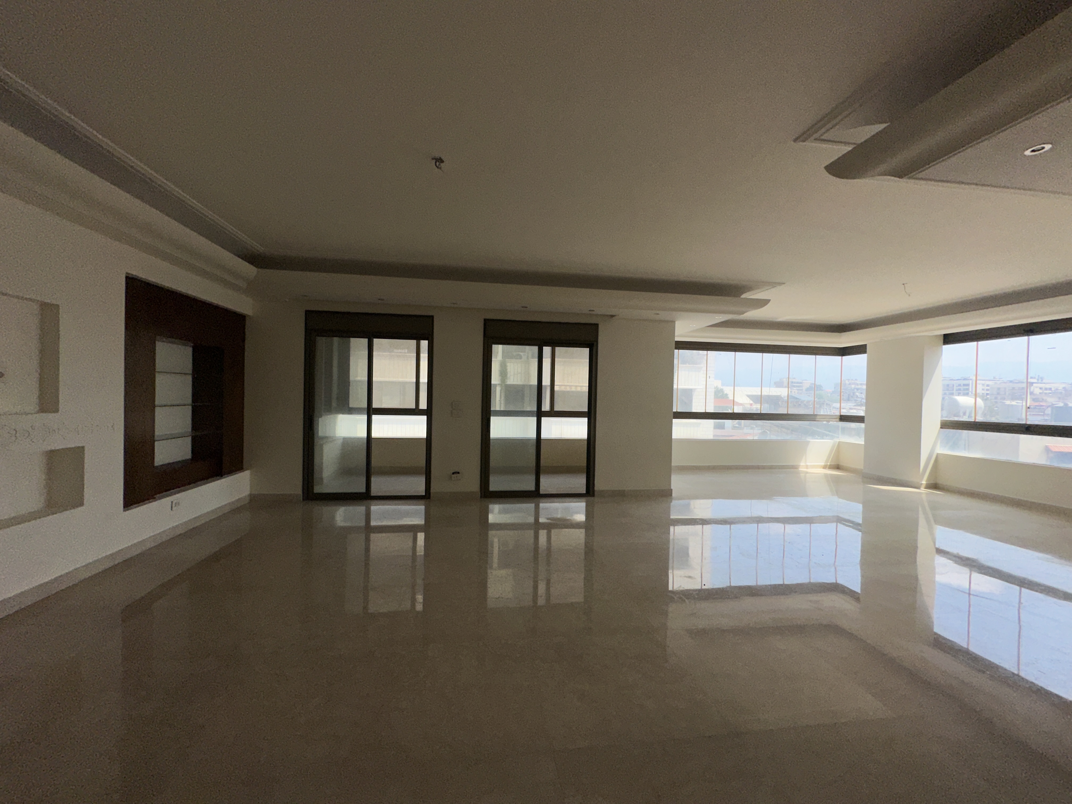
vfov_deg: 85.7
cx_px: 536
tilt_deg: -1.5
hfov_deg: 102.1
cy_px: 402
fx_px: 434
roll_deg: -0.8
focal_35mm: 14
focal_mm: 2.22
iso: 32
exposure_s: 1/1276
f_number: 2.2
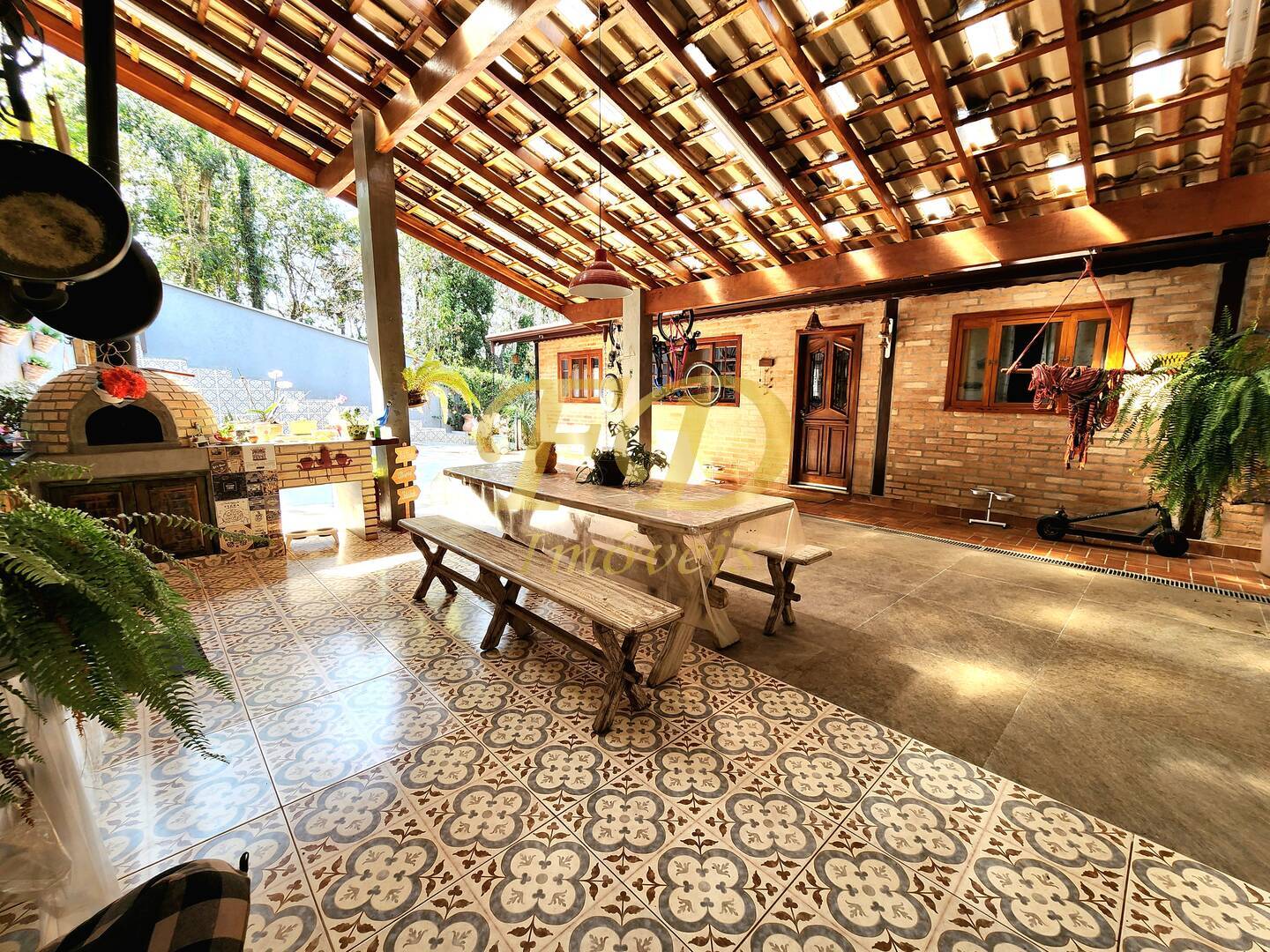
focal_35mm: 13
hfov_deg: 106.2
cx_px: 635
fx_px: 477
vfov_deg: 89.9
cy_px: 476
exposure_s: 1/120
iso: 50
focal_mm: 2.2
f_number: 2.2
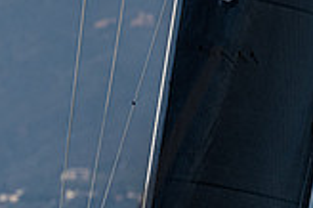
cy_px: 253
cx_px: 159
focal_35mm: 1291
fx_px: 11213
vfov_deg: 1.1
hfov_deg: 1.6
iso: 400
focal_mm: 270
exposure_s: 1/5000
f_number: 5
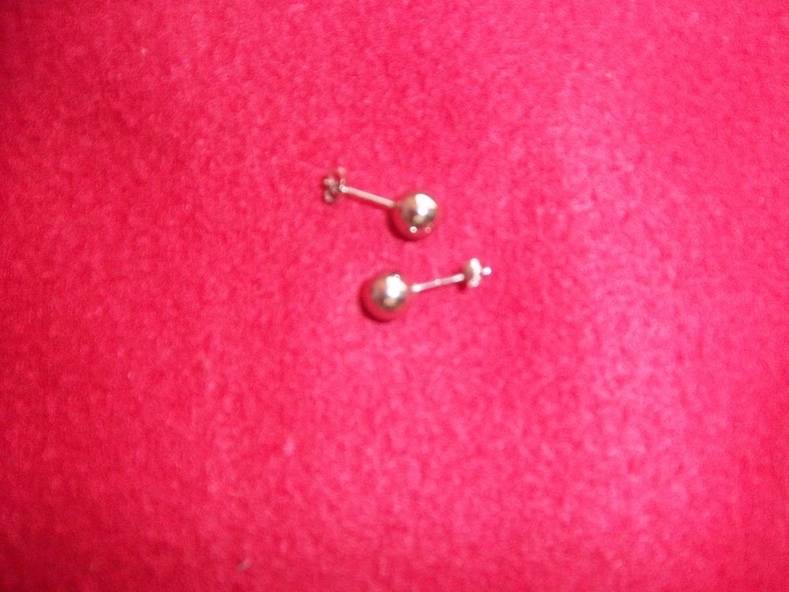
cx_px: 394
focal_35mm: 28
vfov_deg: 49.7
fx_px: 638
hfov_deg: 63.4
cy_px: 296
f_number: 3.5
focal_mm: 5.1
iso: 64
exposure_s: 1/64
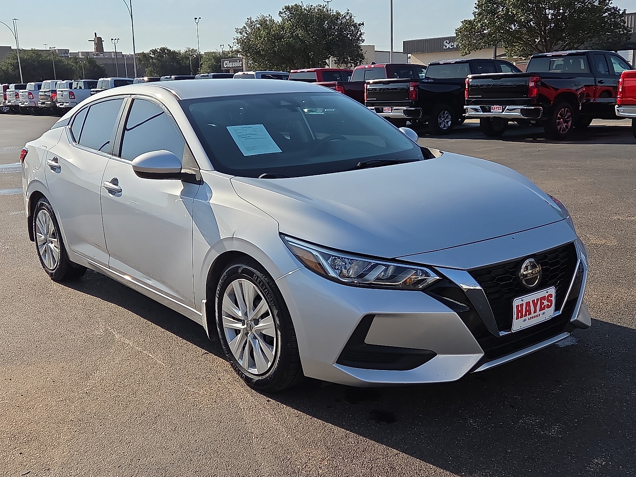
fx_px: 717
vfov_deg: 36.8
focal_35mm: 39
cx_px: 318
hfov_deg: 47.9
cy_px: 238
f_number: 1.8
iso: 25
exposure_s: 1/2500
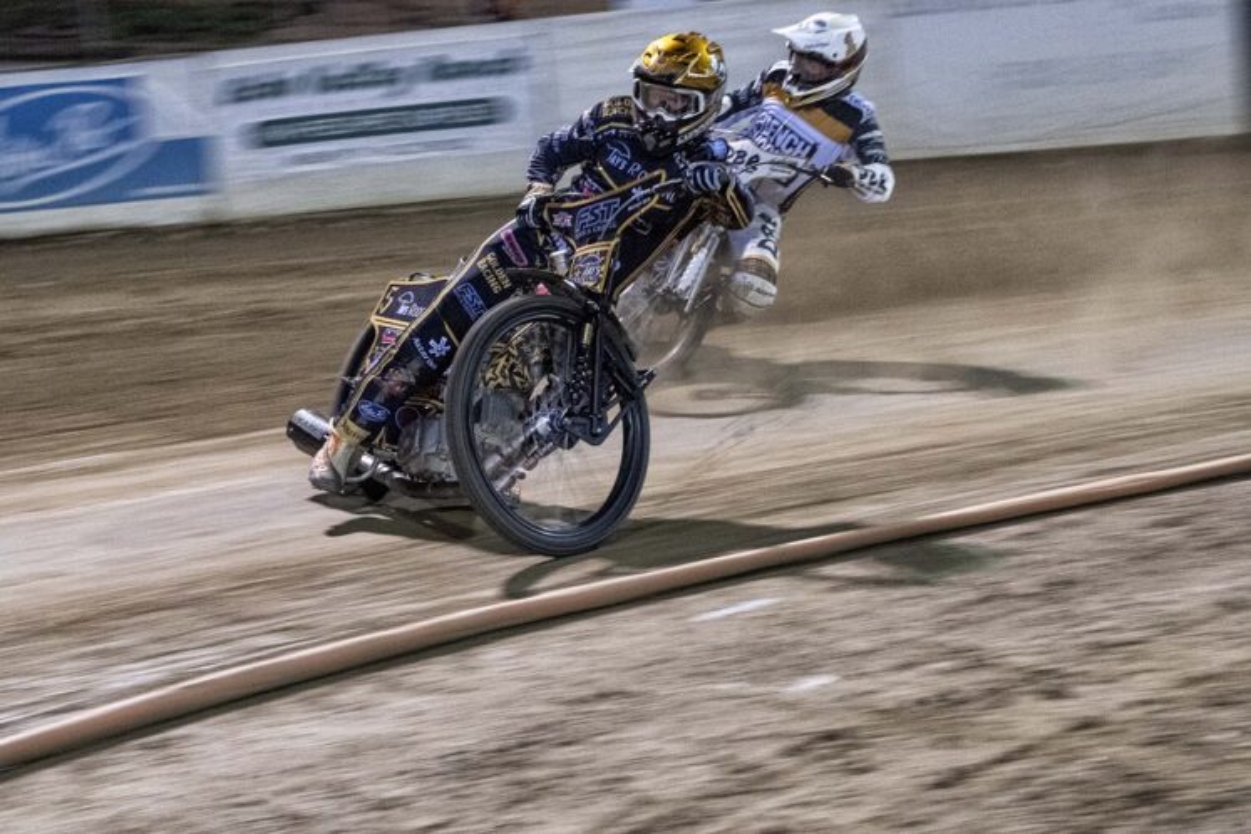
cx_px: 626
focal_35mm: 82
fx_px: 2849
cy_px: 417
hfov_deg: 24.8
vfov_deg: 16.7
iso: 4000
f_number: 4.5
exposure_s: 1/160
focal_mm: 55
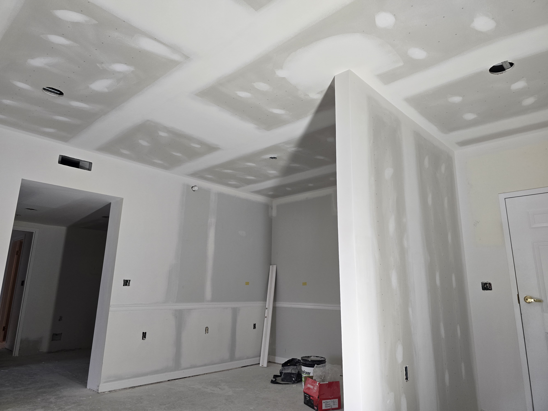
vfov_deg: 58.9
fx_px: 364
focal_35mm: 23
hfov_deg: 73.9
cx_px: 274
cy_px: 206
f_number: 1.7
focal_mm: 6.3
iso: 200
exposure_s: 1/120
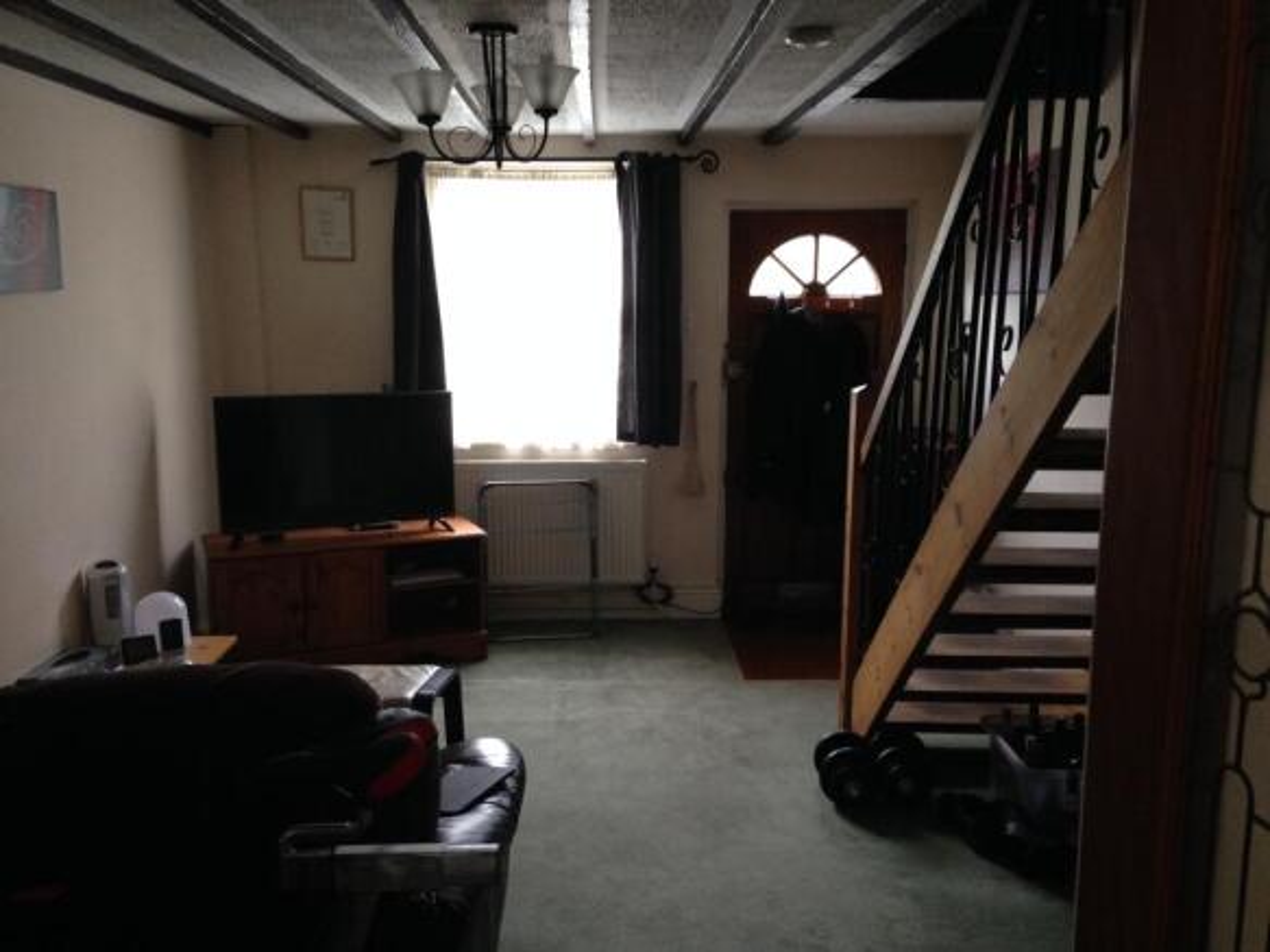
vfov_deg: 42.9
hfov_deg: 55.4
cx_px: 635
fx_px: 1210
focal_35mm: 33
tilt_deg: -9.0
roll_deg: -1.8
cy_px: 476
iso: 200
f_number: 2.4
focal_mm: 4.12
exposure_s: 1/20
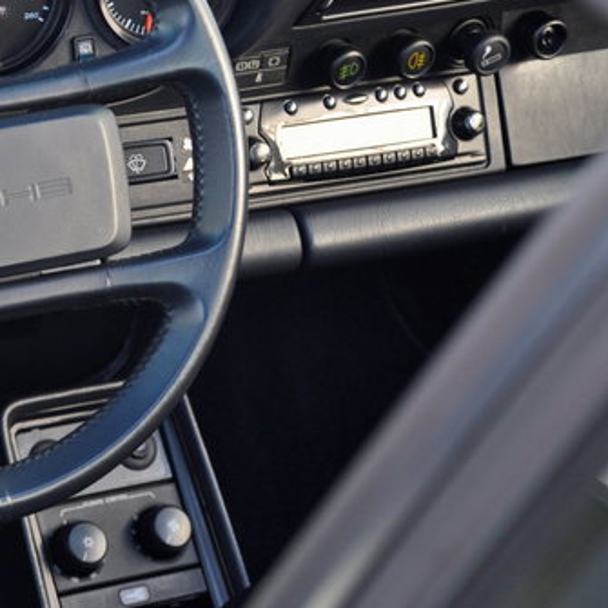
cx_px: -58
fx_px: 3597
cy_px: 196
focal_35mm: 181
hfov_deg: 9.6
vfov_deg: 9.7
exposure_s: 1/40
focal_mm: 62
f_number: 5
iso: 500
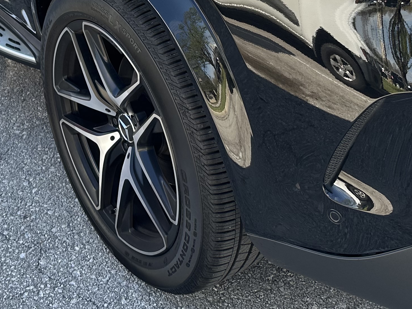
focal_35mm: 66
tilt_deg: -19.1
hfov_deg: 28.9
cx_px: 101
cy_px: -81
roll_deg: +5.5
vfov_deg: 20.5
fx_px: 786
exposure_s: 1/608
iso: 80
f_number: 1.78
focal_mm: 6.86
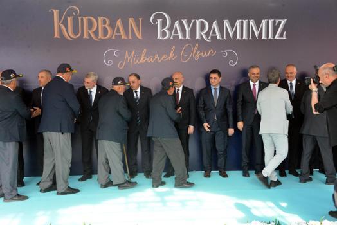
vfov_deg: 30.6
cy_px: 112
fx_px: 412
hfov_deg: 44.5
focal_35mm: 44
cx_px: 168
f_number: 8
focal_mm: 44
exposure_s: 1/200
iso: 5000
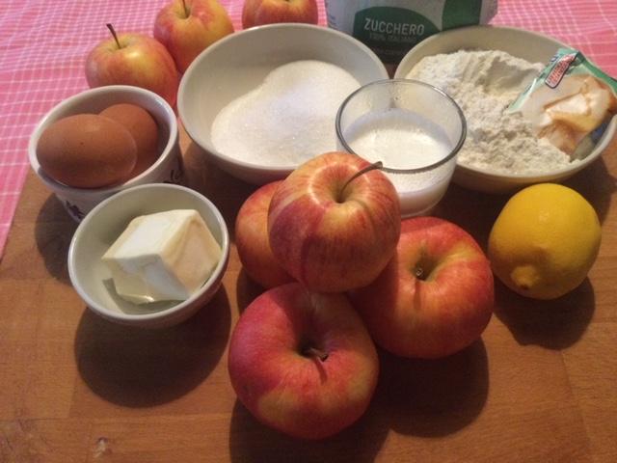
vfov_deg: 45.4
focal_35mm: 31
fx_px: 553
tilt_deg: -58.6
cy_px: 232
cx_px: 308
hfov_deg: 58.4
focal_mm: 3.3
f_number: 2.4
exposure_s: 1/17
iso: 400
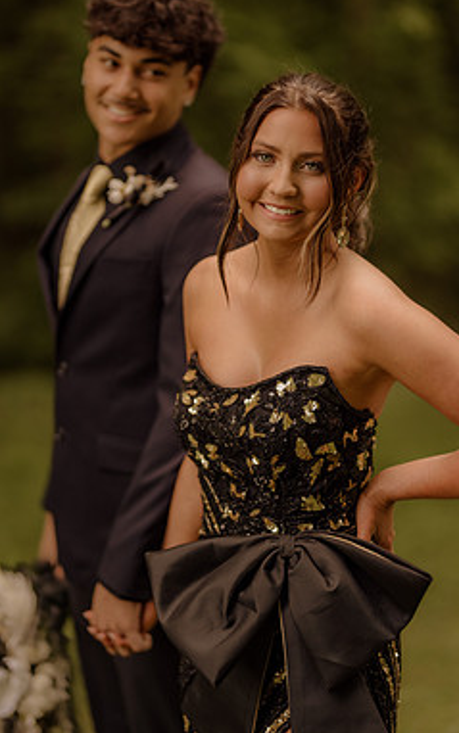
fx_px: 2040
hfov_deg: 12.8
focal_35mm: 102
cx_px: 255
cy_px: 359
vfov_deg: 20.4
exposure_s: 1/2000
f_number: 1.4
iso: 400
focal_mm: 85
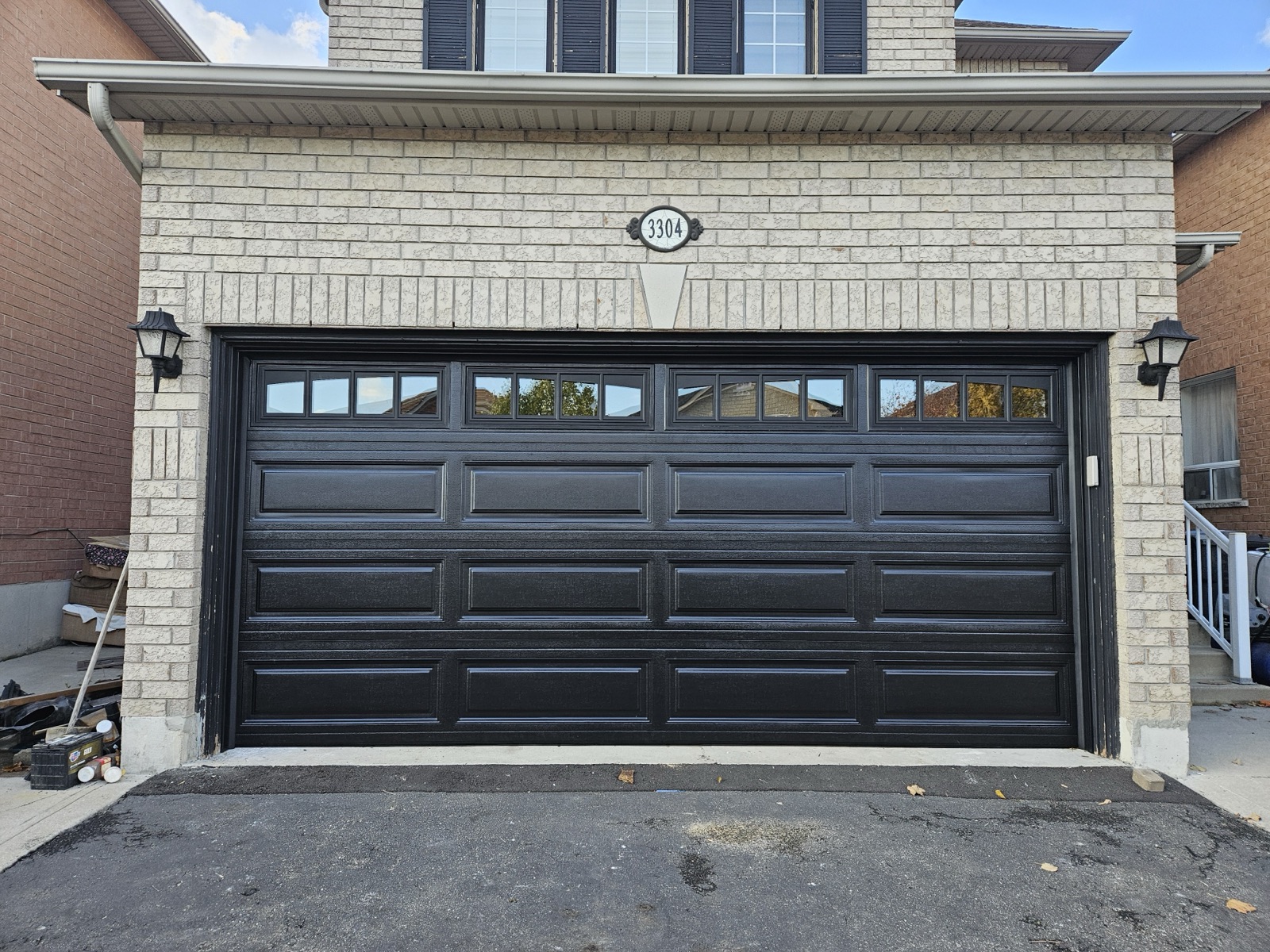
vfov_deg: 58.9
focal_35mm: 23
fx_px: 844
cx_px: 635
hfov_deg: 73.9
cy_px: 476
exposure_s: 1/359
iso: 80
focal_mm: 5.4
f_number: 1.8
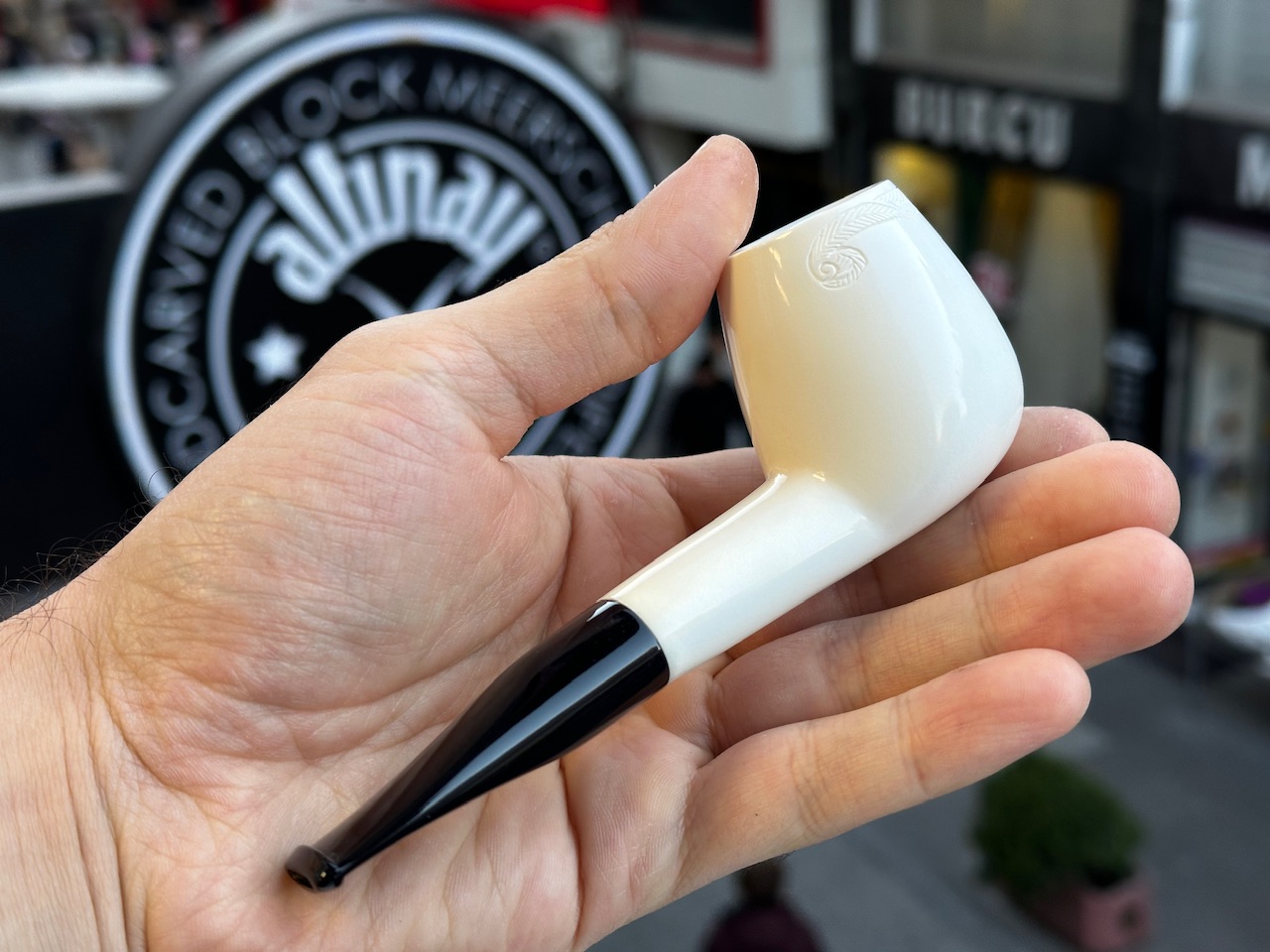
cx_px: 635
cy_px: 476
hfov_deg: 39.7
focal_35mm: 48
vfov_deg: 30.3
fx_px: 1761
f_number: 1.78
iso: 50
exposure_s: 1/149
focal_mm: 6.86
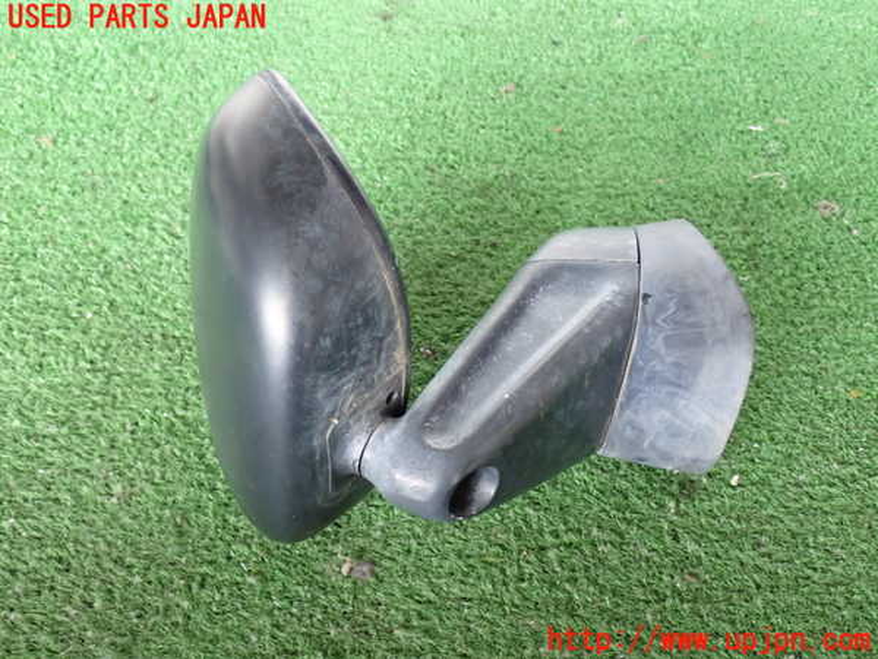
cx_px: 439
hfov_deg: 45.8
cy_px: 330
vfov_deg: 35.1
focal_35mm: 41
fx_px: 1040
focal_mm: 7.31
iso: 640
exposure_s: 1/40
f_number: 2.8
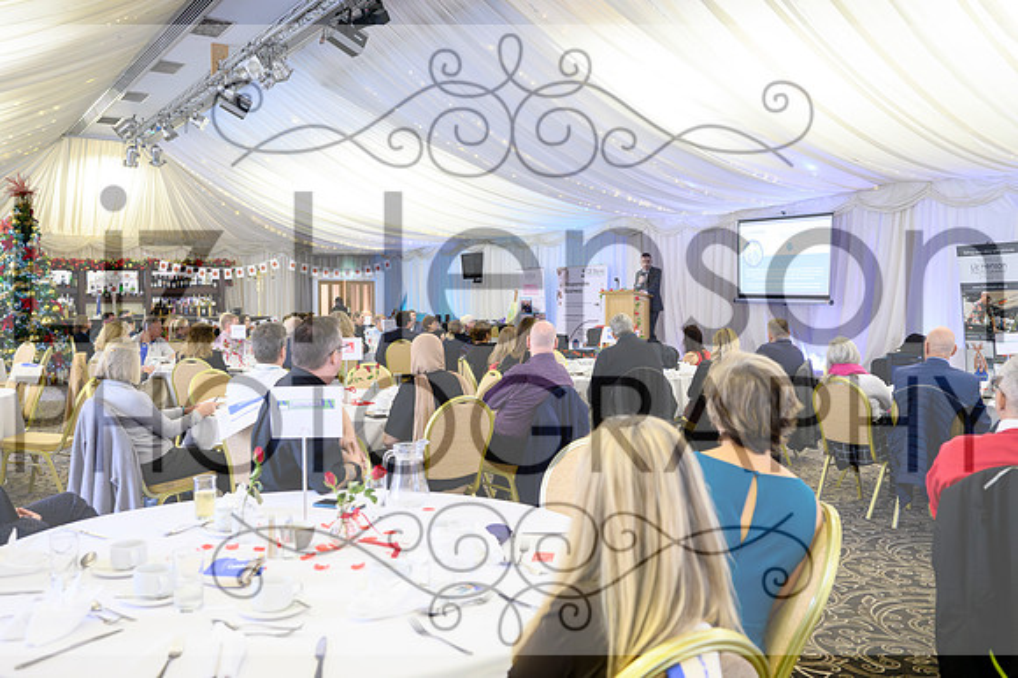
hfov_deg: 61.4
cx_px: 509
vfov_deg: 43.1
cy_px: 339
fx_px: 857
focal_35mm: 30
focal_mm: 30
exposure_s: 1/100
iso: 8000
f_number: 4
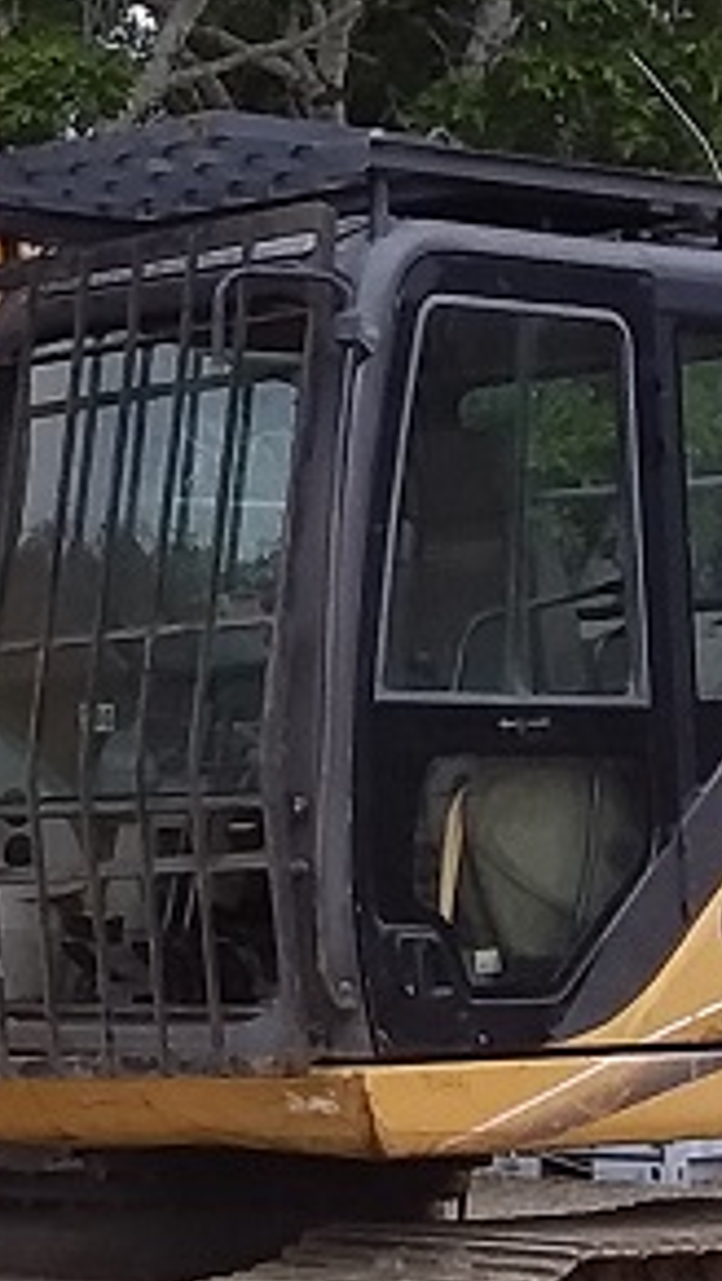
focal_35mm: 137
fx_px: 4656
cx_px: -1206
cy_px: 621
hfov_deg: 8.0
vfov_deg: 15.7
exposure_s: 1/399
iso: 40
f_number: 1.9
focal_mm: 2.91
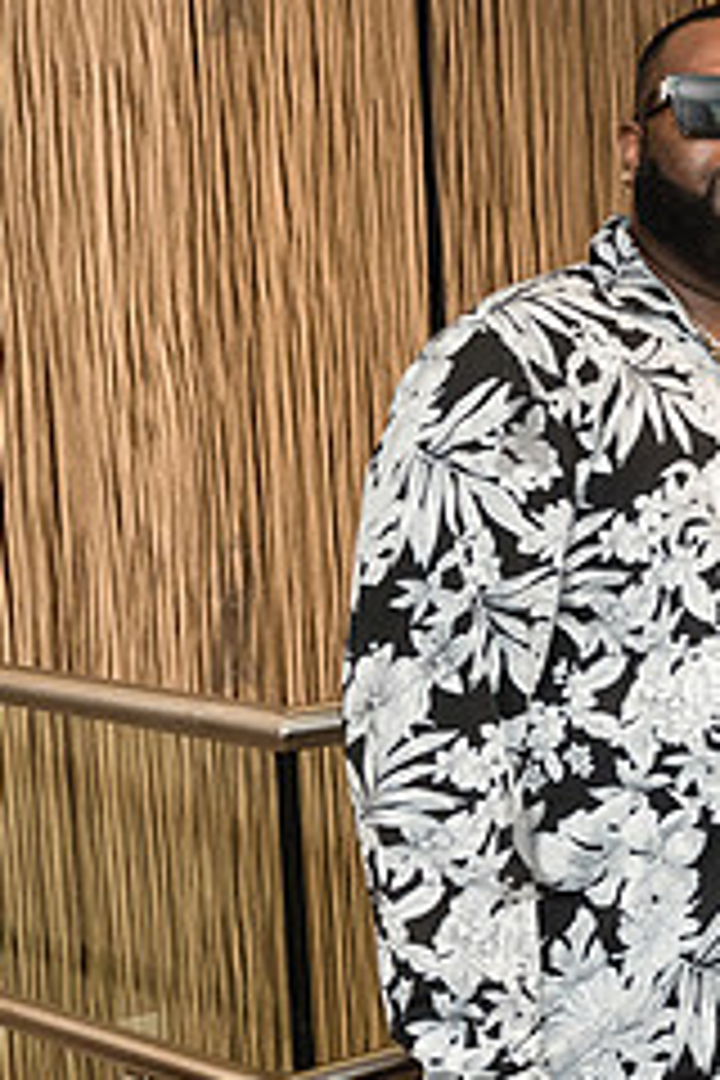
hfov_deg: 15.8
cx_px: 1224
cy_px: 612
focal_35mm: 76
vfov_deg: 26.6
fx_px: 2280
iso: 2000
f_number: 5
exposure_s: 1/200
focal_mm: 24
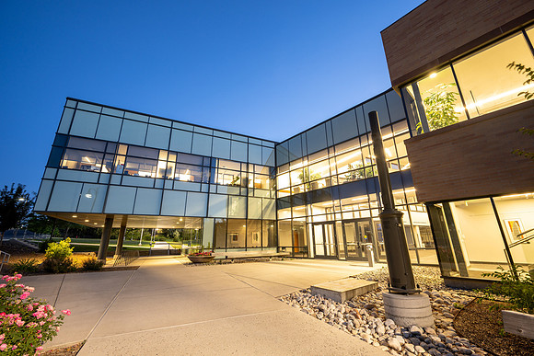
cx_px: 271
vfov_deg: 79.6
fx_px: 214
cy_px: 178
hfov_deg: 102.6
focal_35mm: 14
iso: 100
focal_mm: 14
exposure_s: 3
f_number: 7.1
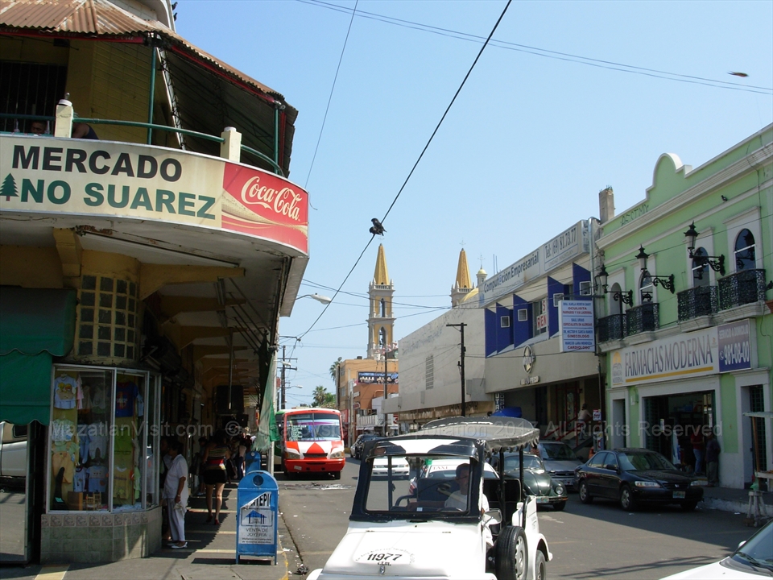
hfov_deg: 49.0
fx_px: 849
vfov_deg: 37.7
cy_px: 290
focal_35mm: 38
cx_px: 386
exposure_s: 1/373
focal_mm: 6.3
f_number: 4.9
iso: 50
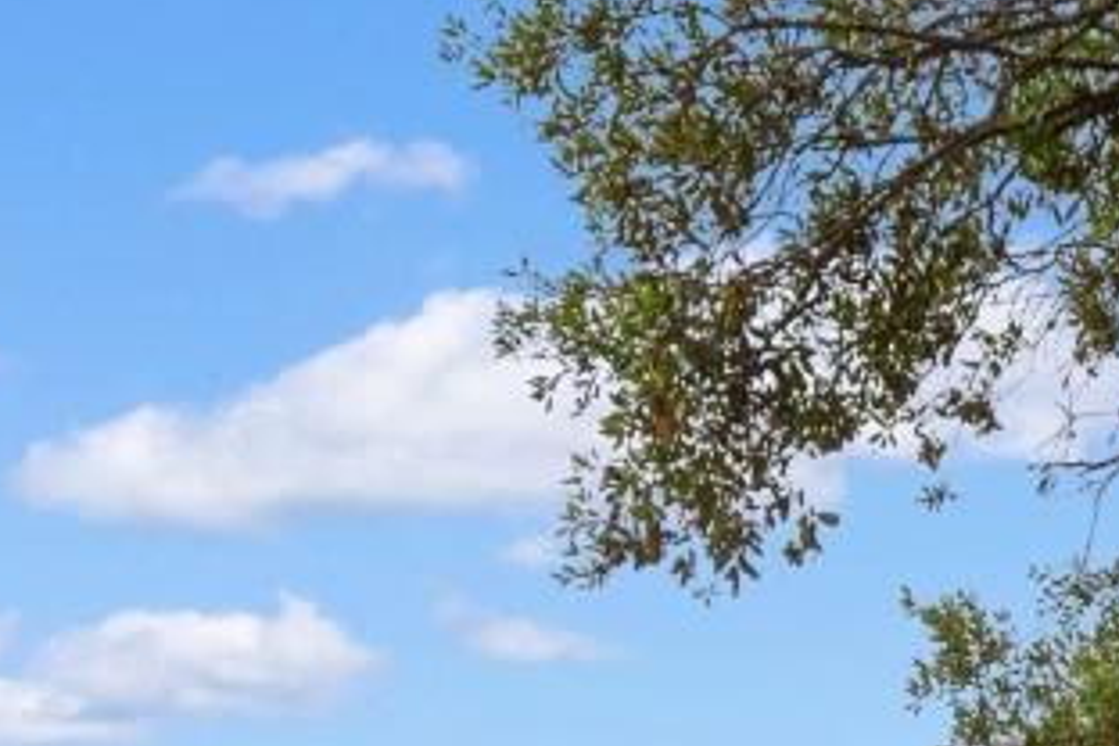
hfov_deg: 24.4
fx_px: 2424
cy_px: 1363
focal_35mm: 78
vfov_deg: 15.1
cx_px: 1205
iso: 100
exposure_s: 1/125
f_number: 5.6
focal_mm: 10
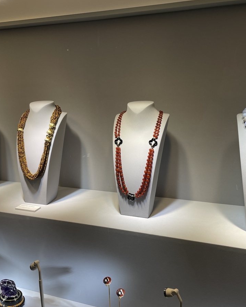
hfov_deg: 43.4
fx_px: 309
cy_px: 154
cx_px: 126
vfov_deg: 52.8
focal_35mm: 34
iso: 50
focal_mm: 4.2
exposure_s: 1/100
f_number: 1.6
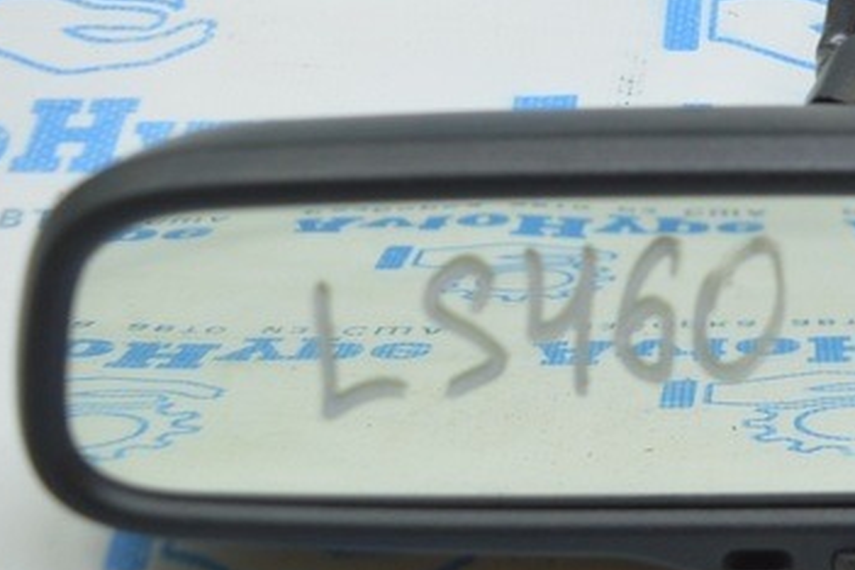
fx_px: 2386
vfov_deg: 13.5
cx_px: 862
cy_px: 48
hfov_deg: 19.7
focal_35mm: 100
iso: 400
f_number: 3.8
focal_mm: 23
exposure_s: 1/60
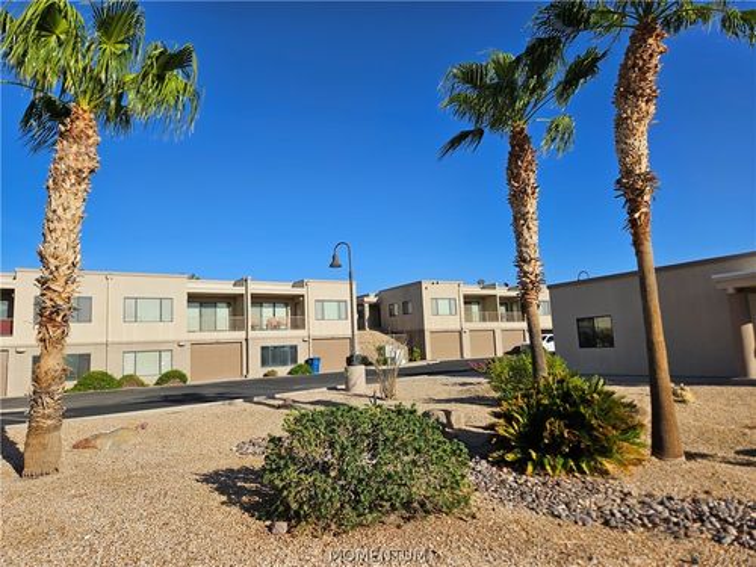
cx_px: 378
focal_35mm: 23
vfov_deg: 58.9
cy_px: 284
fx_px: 502
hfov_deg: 73.9
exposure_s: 1/2937
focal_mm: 5.4
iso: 25
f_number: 1.8
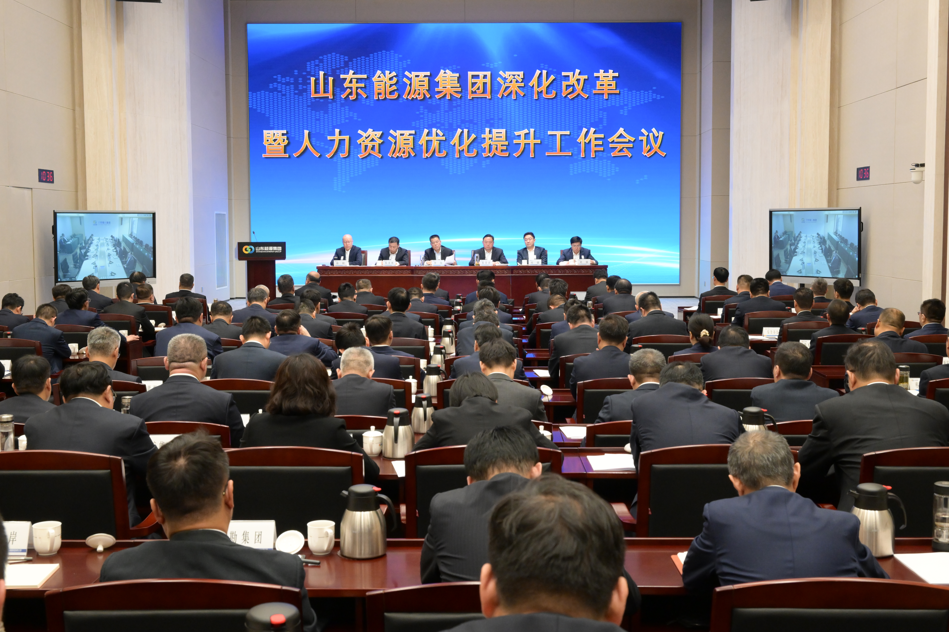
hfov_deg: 47.4
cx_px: 474
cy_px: 316
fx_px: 1081
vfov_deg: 32.6
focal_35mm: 41
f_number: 11
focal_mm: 41
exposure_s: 1/60
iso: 3200
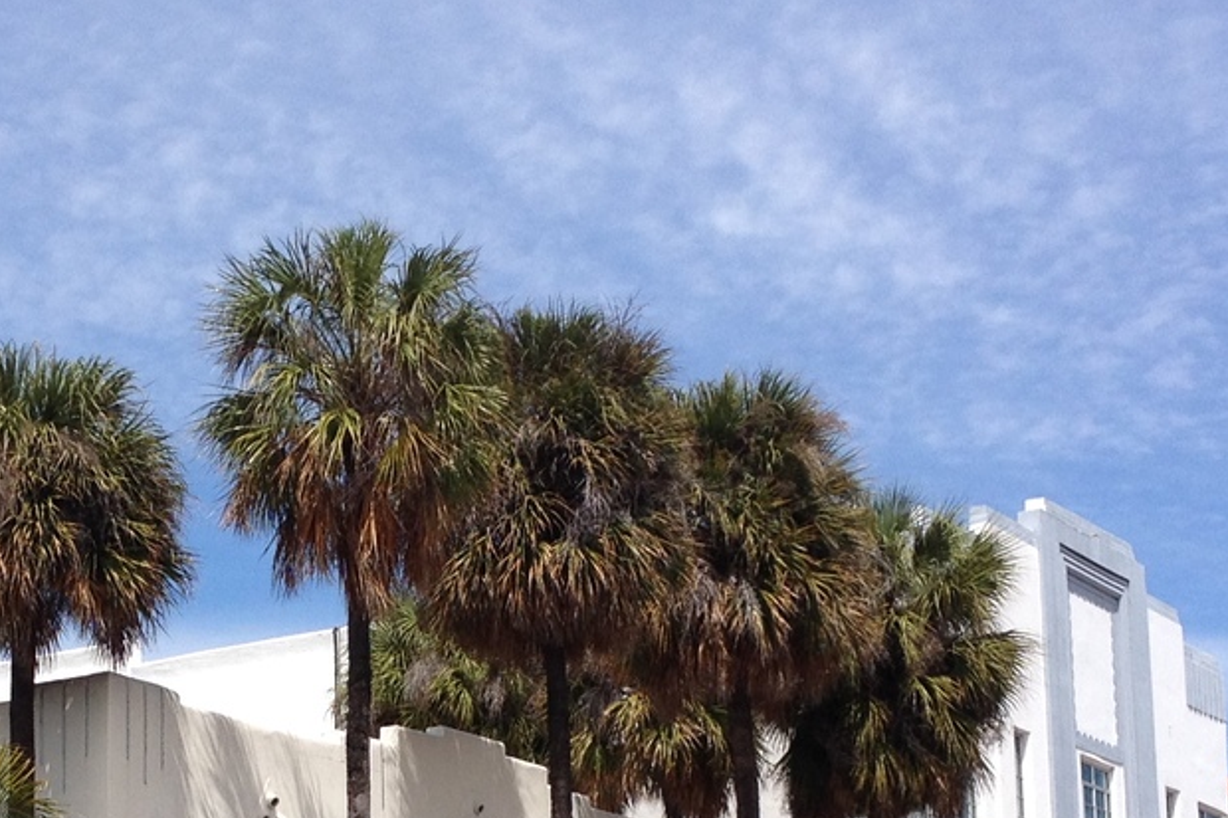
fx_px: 3205
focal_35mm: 94
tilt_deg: +6.8
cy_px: 828
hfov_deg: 21.5
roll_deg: +0.8
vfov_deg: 14.3
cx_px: 345
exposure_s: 1/1972
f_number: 2.4
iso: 50
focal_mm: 4.28
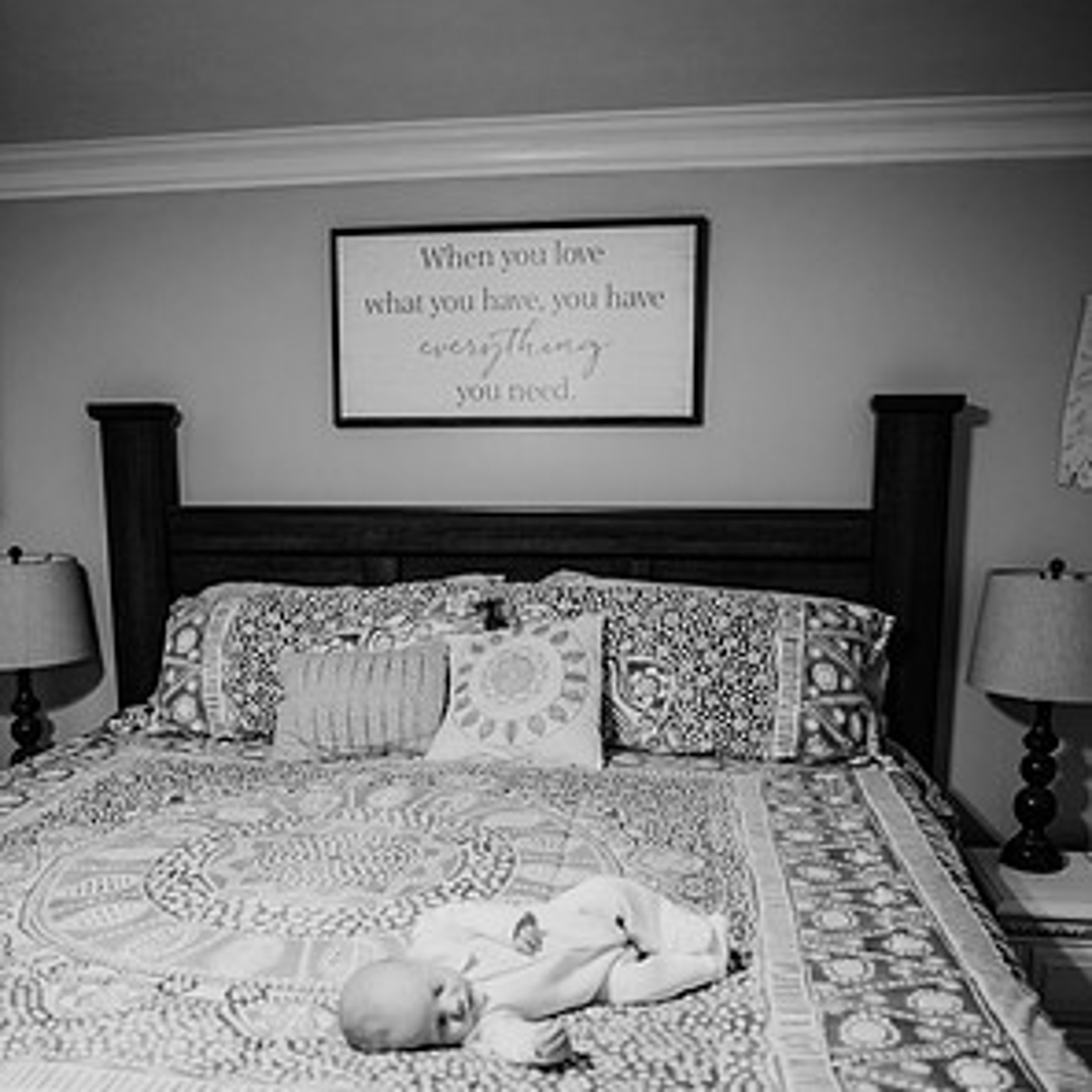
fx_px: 1106
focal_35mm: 31
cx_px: 542
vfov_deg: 52.0
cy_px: 679
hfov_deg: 52.5
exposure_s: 1/160
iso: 800
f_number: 2.2
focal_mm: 24
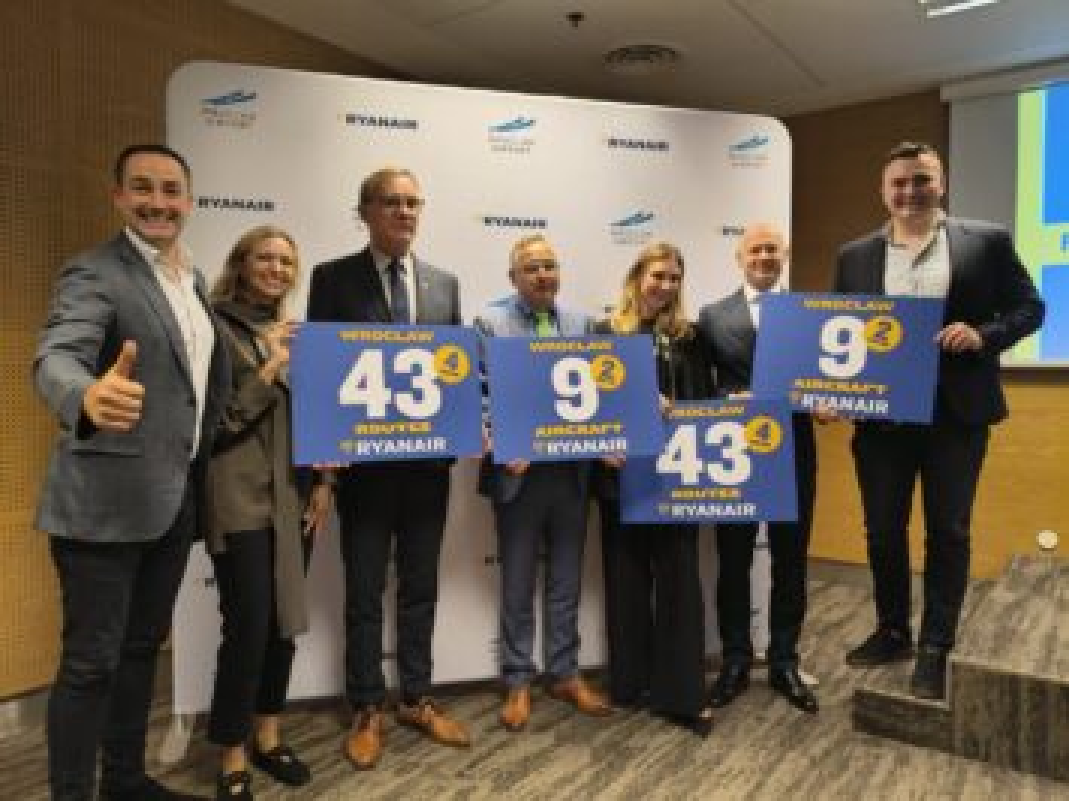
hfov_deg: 67.3
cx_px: 534
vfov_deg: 53.0
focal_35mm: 26
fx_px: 803
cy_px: 400
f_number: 1.8
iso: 473
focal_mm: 4.81
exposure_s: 1/59.9
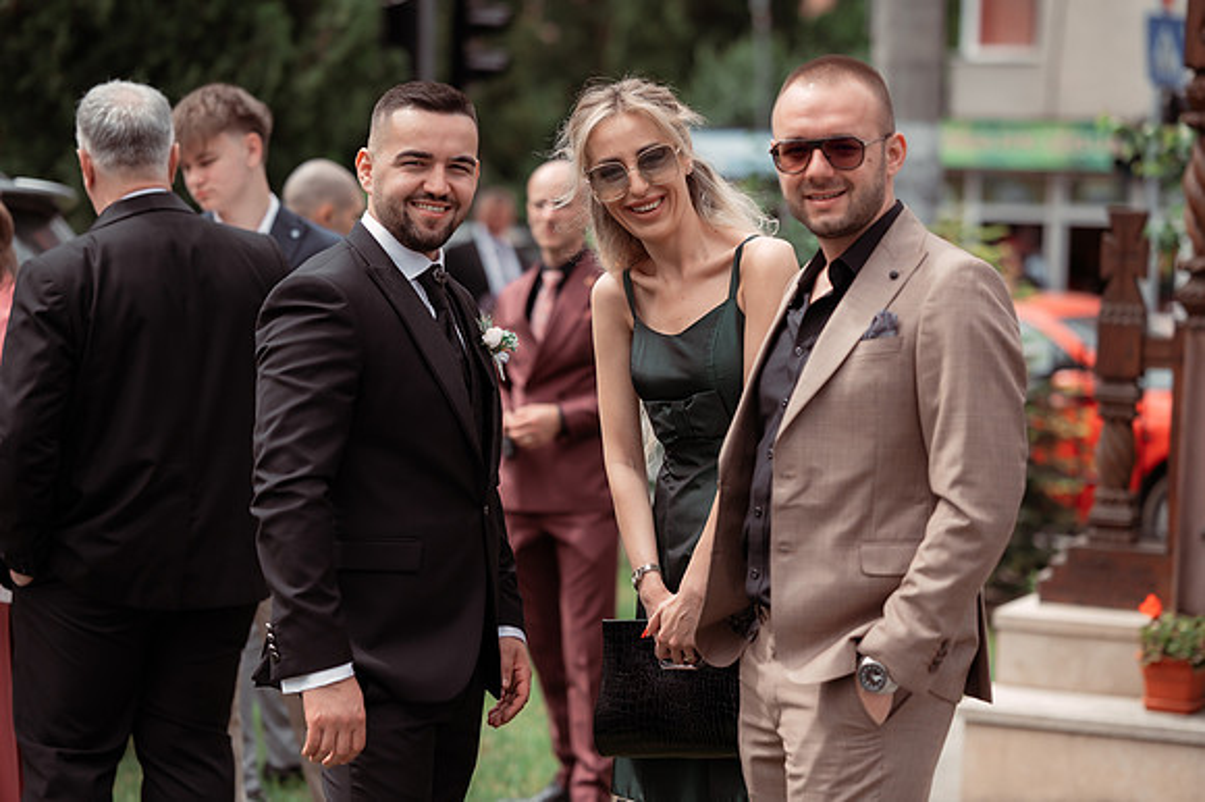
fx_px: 2843
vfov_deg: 16.1
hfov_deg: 23.9
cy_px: 401
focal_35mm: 85
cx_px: 602
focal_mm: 85
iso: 250
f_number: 2.2
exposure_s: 1/4000
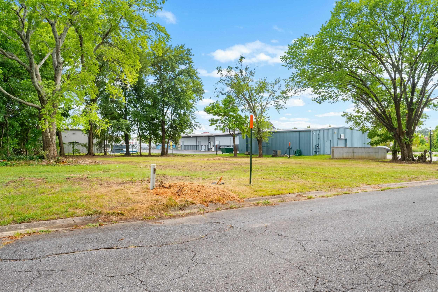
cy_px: 146
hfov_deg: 67.4
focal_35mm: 27
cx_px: 219
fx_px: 328
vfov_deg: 47.9
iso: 320
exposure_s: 1/100
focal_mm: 18
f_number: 7.1
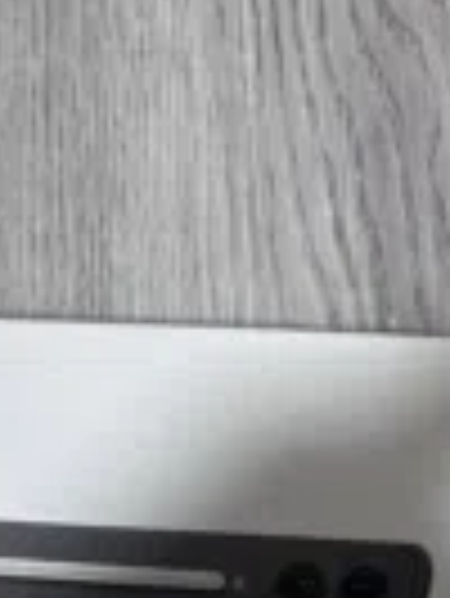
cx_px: -36
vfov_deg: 22.9
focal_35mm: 72
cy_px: 845
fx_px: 1246
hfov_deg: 19.7
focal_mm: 6.86
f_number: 1.78
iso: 640
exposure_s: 1/33
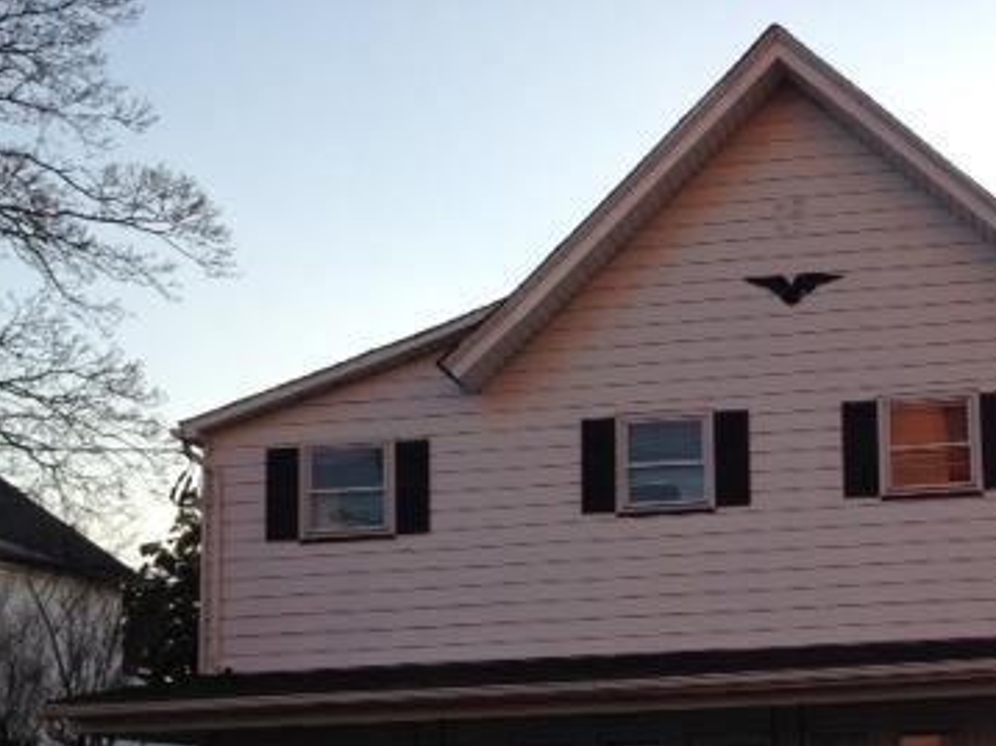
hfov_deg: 31.7
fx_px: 1696
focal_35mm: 59
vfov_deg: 24.1
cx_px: 815
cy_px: 665
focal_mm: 4.12
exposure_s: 1/475
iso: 50
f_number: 2.4
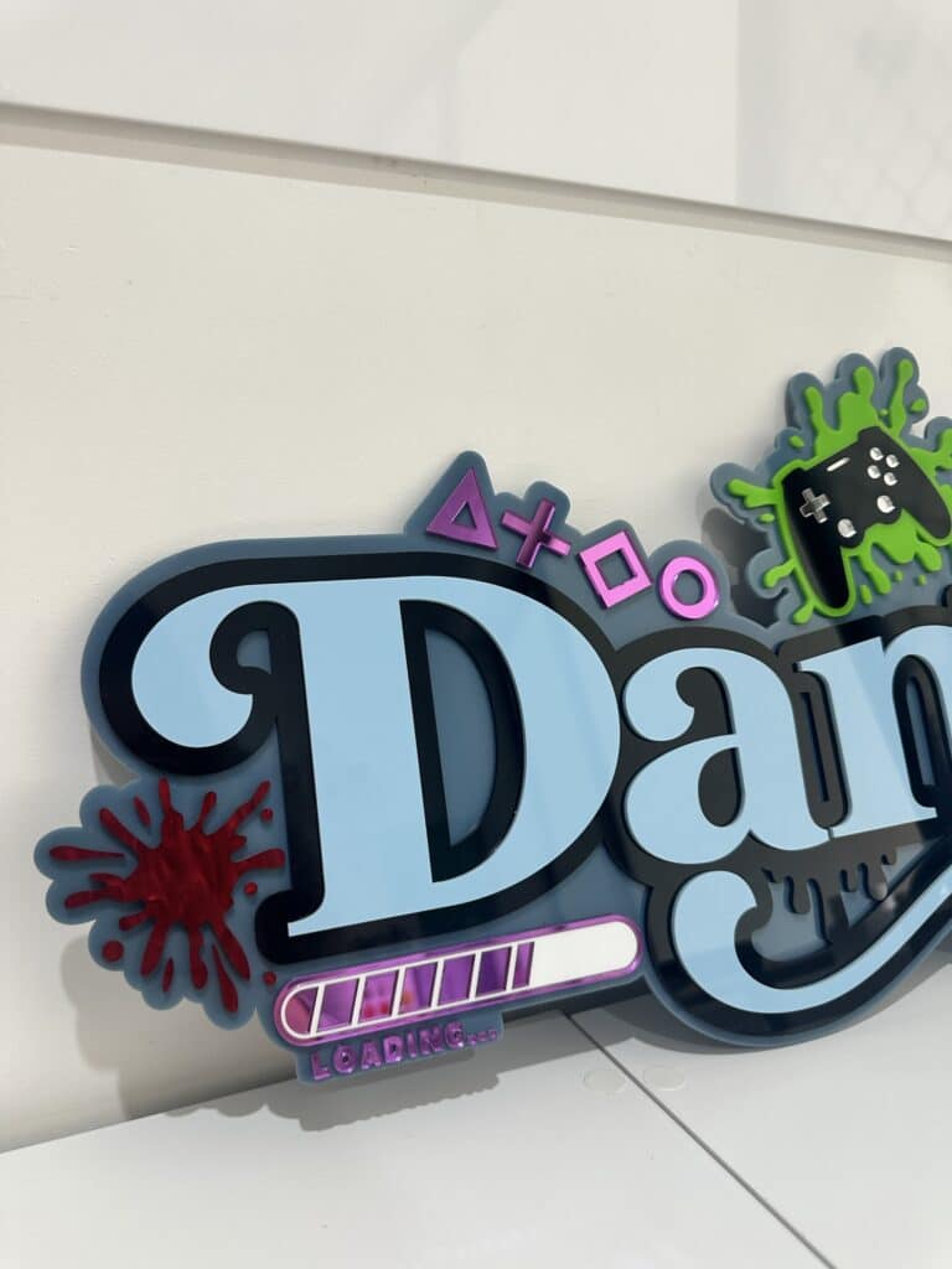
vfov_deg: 71.6
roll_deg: +1.8
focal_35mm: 24
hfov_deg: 56.8
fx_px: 880
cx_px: 476
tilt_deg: -8.0
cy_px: 634
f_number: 1.78
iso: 160
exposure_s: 1/100
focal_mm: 6.86
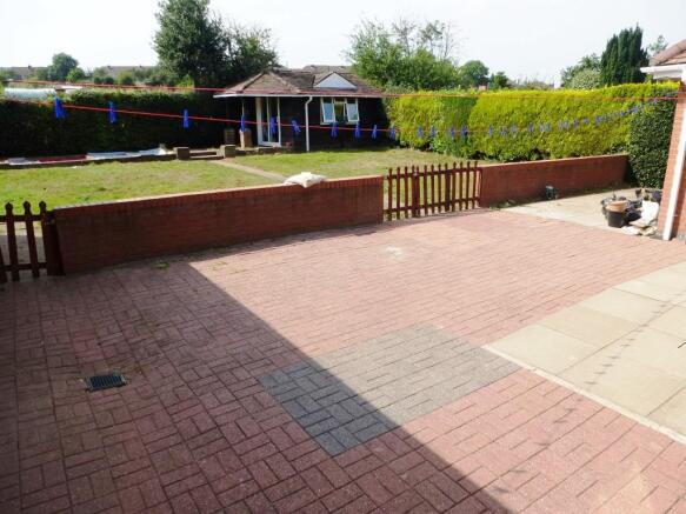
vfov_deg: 56.8
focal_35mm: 24
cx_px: 343
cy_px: 257
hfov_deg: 71.6
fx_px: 476
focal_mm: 4.3
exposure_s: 1/500
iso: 100
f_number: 4
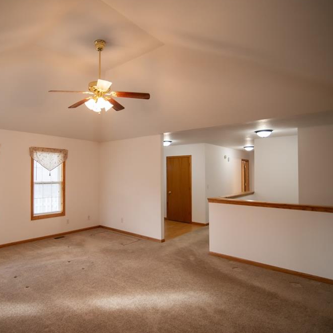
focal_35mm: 21
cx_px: 117
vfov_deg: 72.1
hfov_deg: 70.5
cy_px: 165
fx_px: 229
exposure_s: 1/250
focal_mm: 16
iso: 320
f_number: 2.8
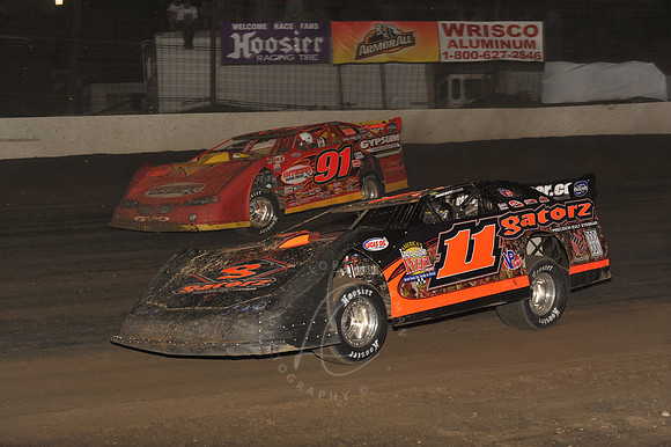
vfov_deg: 17.0
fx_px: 1490
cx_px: 336
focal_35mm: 80
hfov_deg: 25.4
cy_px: 224
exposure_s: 1/320
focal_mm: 80
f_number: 6.3
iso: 800
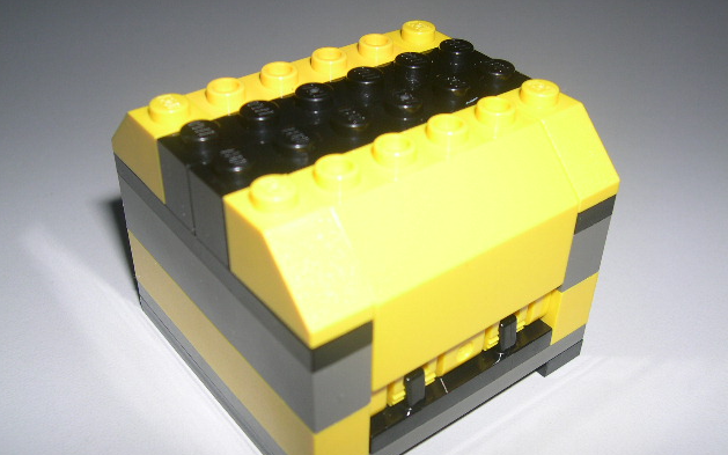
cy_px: 248
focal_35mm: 41
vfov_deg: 31.2
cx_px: 367
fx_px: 813
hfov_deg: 48.2
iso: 100
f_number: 7.6
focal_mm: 8
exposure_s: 1/60
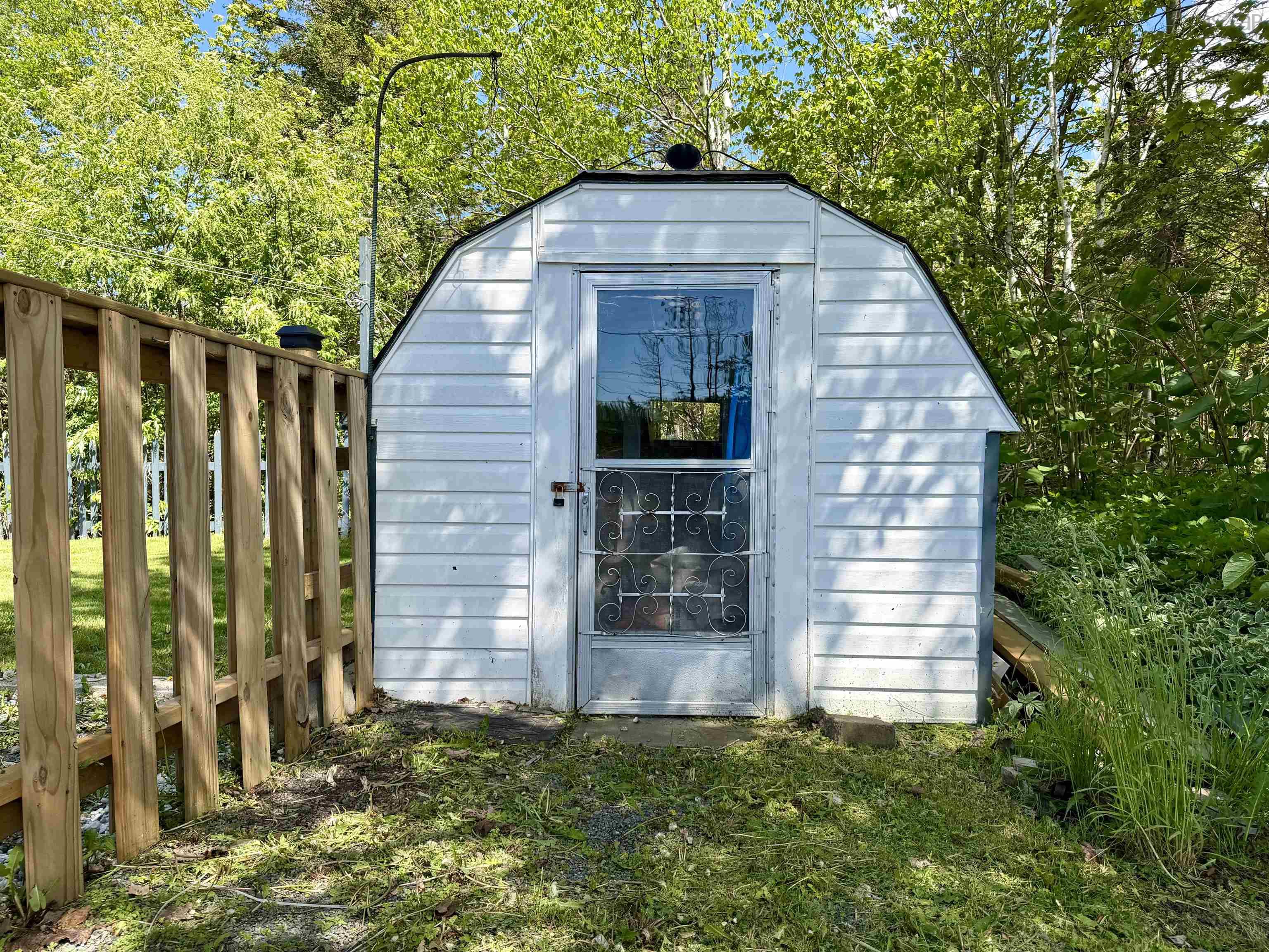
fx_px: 880
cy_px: 476
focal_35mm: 24
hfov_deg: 71.6
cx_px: 634
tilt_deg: -0.4
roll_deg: +0.7
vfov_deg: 56.8
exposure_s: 1/2053
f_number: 1.78
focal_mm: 6.76
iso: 100
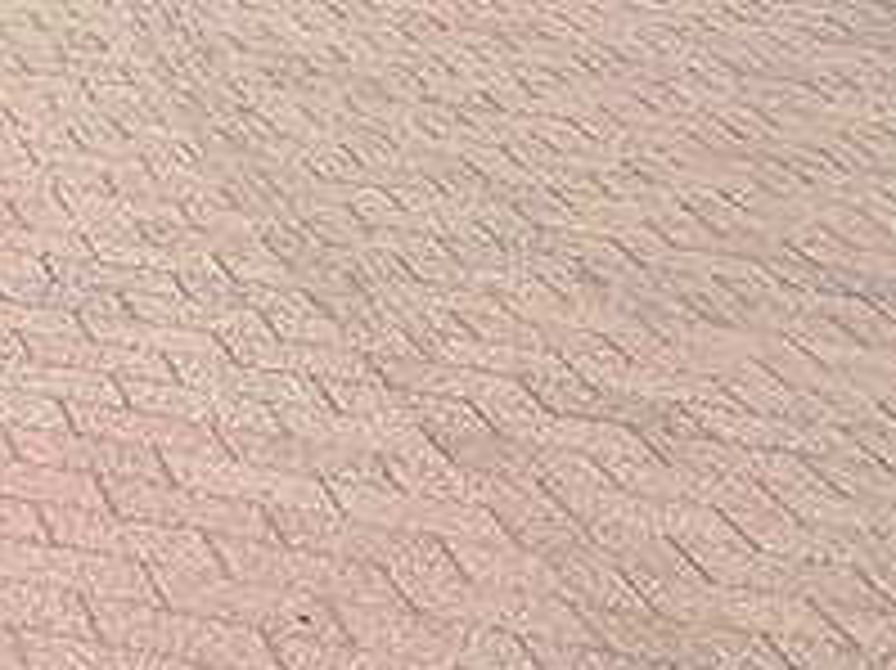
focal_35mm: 72
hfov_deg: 16.2
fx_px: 1863
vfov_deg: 13.4
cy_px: -1043
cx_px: -1126
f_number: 2.2
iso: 20
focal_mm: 2.22
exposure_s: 1/1464
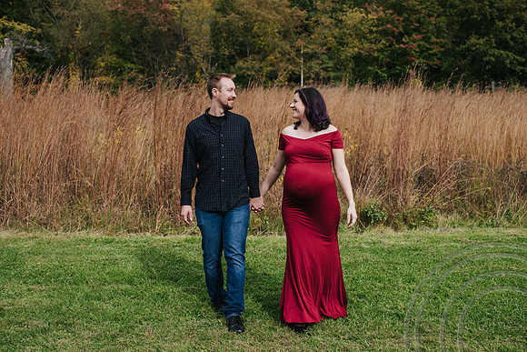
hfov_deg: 47.1
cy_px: 181
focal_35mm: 41
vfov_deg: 32.4
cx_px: 254
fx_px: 604
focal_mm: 35
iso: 140
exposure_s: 1/800
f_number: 3.2
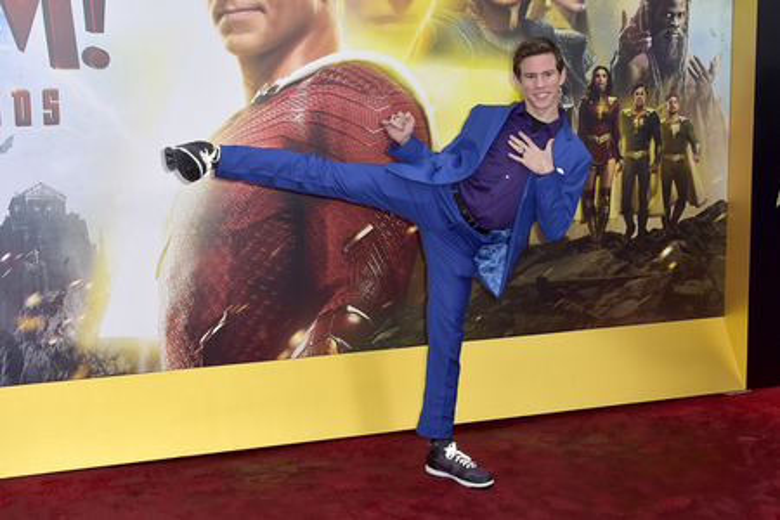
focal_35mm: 36
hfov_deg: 53.1
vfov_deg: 36.9
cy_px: 260
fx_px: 780
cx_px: 390
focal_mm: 36
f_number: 6.3
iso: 320
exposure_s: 1/250
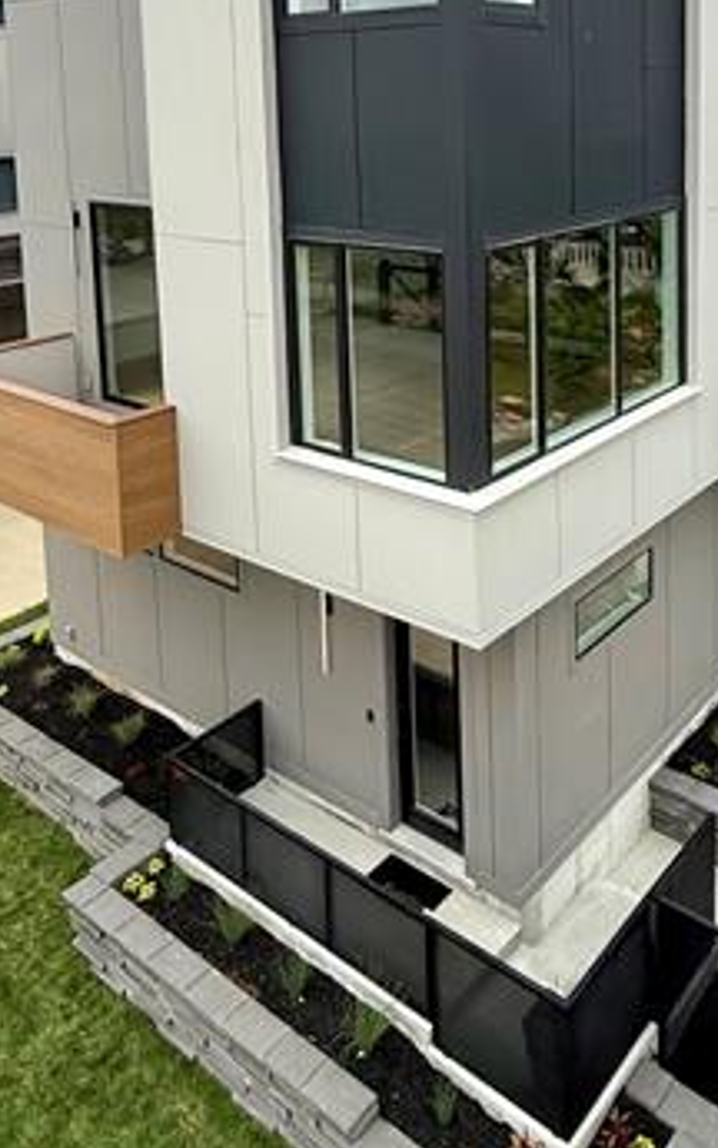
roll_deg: +1.7
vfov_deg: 54.2
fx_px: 1032
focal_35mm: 33
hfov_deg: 38.0
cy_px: 230
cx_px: 469
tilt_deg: -7.3
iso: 64
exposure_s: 1/1698
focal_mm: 2.22
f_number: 2.2
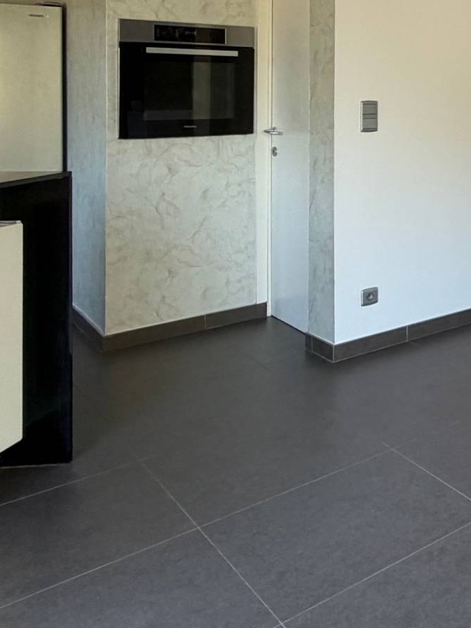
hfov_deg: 26.0
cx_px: 714
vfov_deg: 43.7
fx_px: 726
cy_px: 91
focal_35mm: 40
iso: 125
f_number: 2.2
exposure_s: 1/121
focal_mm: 2.22
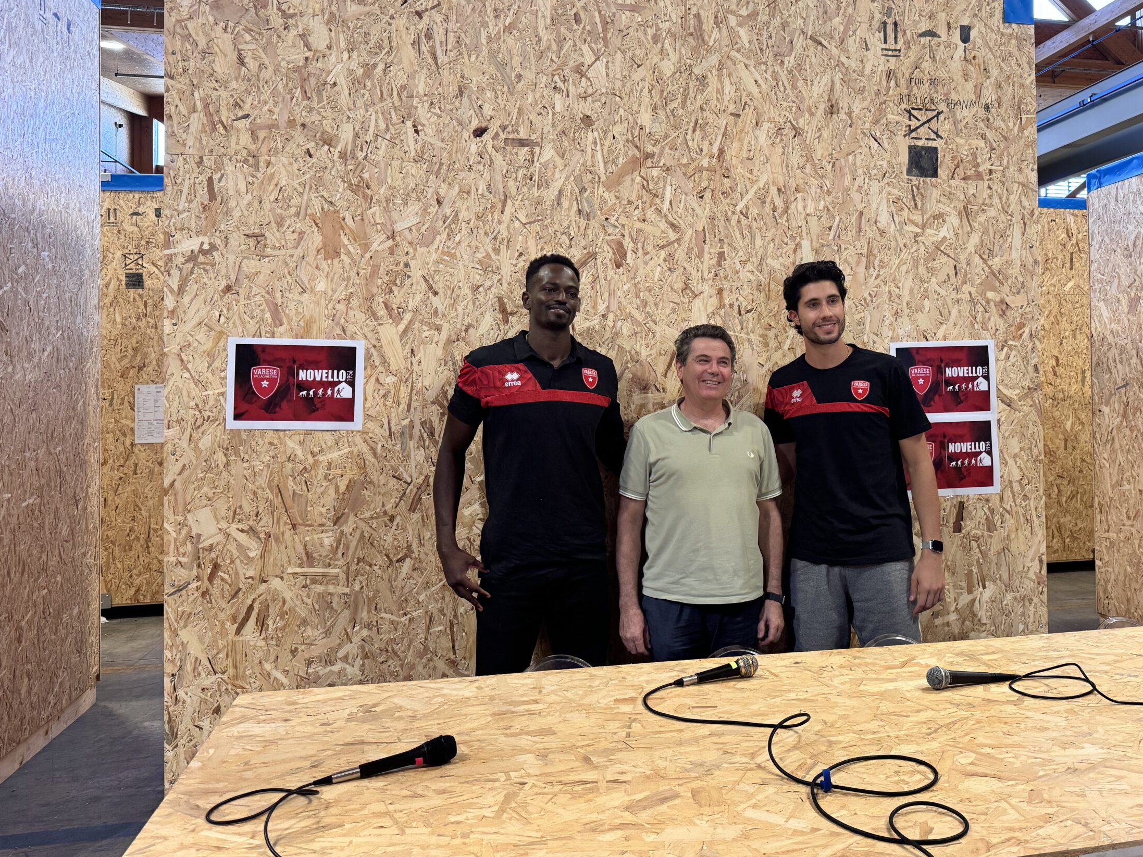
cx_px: 664
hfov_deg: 63.1
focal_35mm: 28
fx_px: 925
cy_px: 363
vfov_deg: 49.6
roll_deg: +0.8
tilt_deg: +1.9
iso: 160
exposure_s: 1/50
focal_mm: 6.76
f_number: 1.78
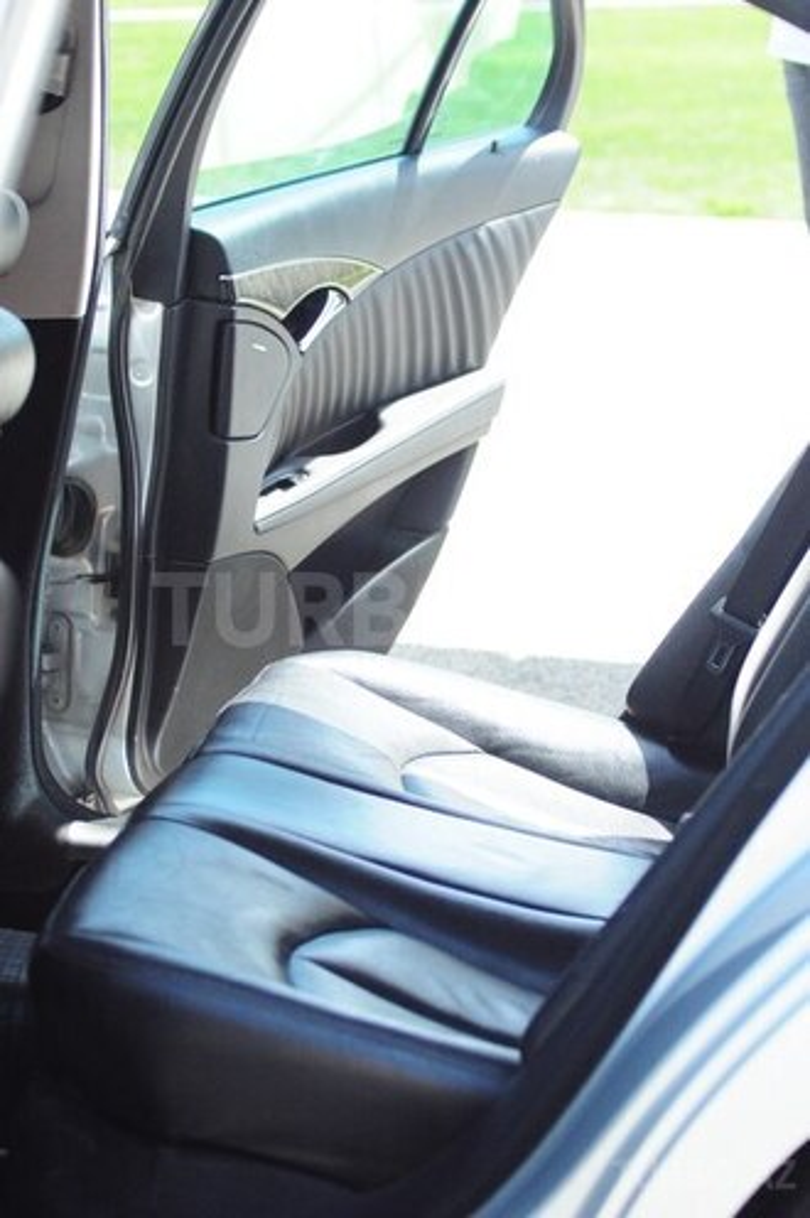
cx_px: 405
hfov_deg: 11.7
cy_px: 609
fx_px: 3954
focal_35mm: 117
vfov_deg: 17.5
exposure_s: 1/1600
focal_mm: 78
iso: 2000
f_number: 4.5
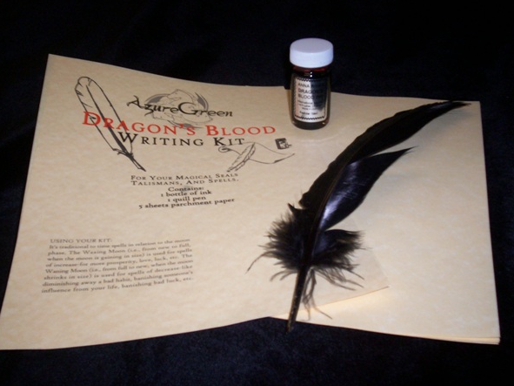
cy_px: 193
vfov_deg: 36.8
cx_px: 256
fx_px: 579
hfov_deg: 47.9
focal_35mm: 39
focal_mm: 5.9
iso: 140
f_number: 4.5
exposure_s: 1/64
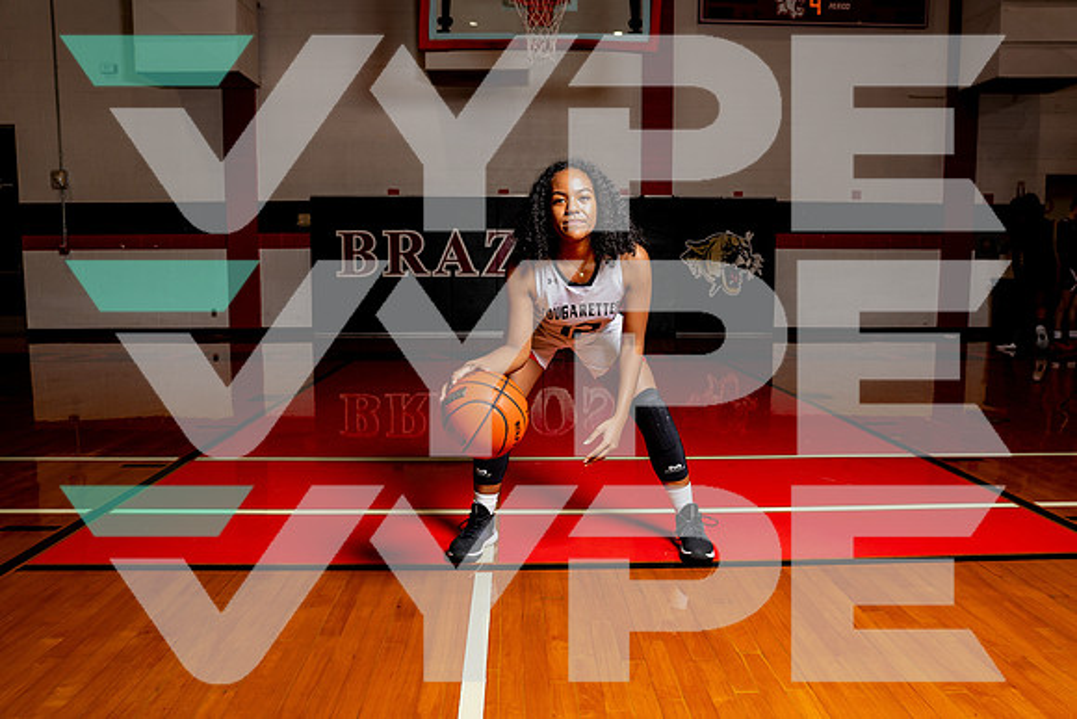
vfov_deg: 46.4
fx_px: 838
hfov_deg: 65.5
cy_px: 360
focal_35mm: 28
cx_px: 538
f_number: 5.6
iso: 100
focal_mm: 28
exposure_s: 1/250
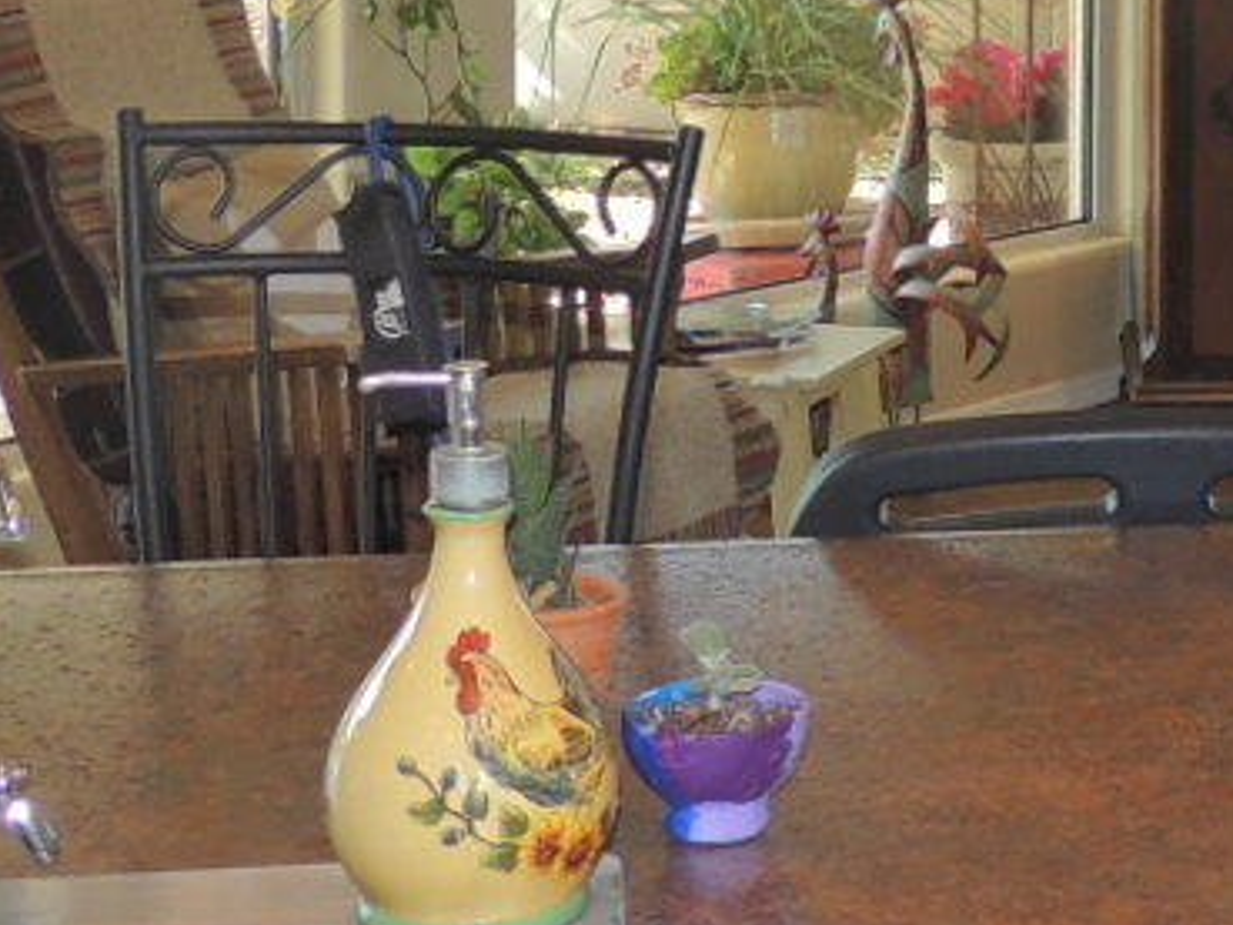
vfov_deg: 14.0
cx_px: 1597
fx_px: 3706
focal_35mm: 104
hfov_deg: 17.7
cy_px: -53
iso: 100
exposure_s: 1/50
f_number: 3
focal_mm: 4.3
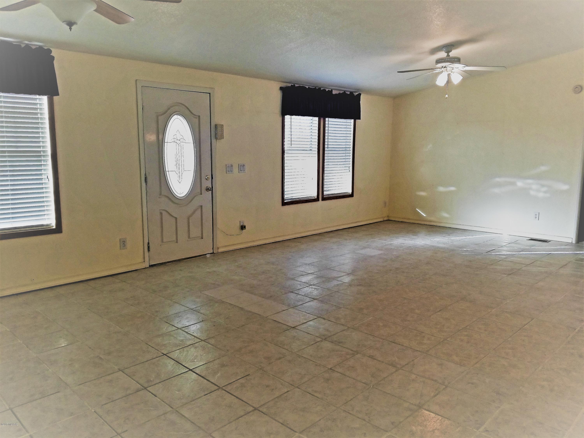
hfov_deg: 67.3
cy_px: 219
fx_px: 439
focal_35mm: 26
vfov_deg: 53.1
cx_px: 292
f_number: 1.7
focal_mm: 4.25
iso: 64
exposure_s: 1/120
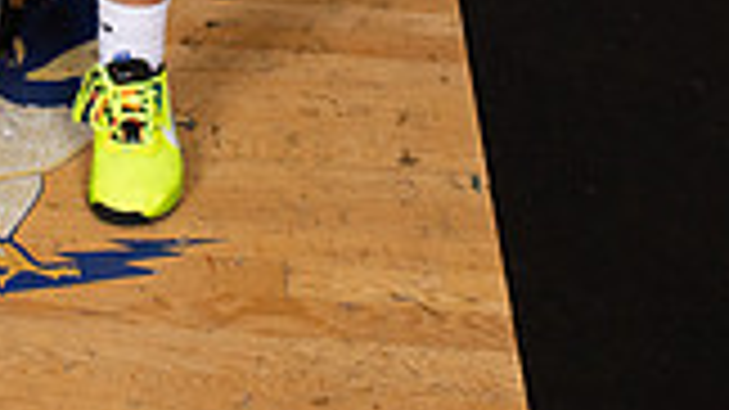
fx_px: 2029
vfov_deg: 10.2
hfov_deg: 20.0
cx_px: 90
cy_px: -523
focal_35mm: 105
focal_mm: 36
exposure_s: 1/250
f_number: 7.1
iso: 800
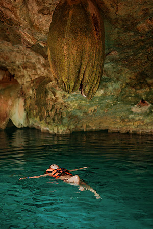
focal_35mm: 58
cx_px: 76
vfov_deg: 34.5
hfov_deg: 23.4
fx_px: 370
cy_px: 114
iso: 1250
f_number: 1.4
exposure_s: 1/160
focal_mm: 58
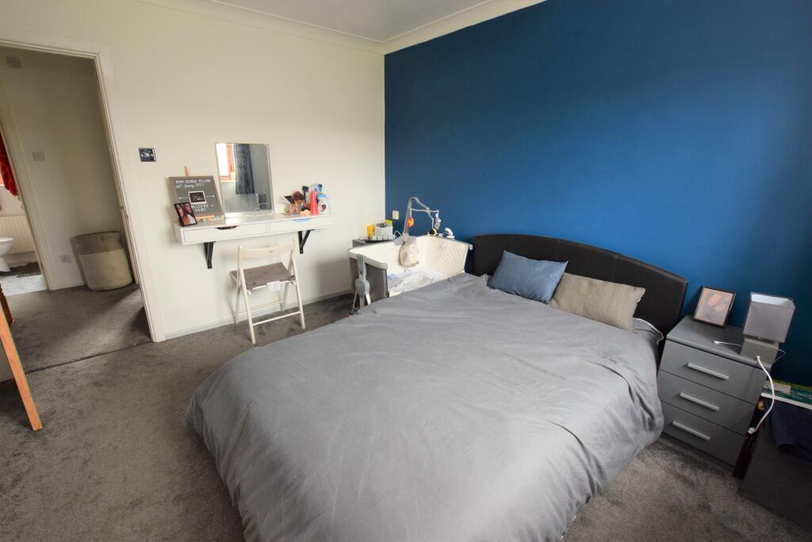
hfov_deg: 100.4
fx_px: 338
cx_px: 406
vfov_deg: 77.3
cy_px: 271
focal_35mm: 15
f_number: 5.6
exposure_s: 1/60
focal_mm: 10
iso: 1600
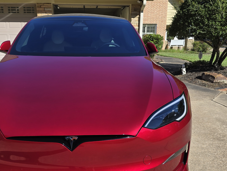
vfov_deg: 37.1
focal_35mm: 38
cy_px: 120
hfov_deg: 48.9
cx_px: 101
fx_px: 249
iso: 12
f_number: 1.7
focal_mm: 6.3
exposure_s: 1/807
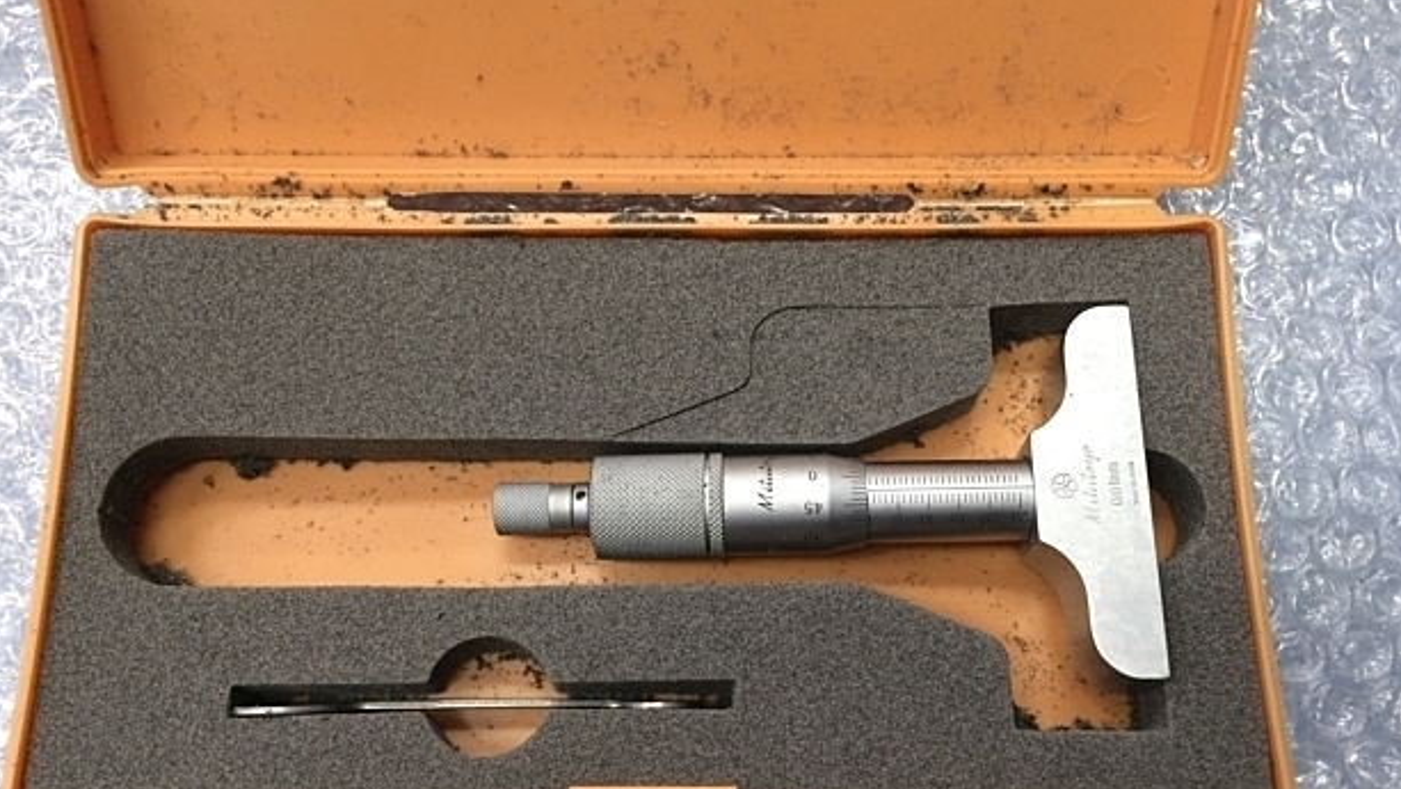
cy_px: 485
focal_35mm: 33
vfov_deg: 35.5
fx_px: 1226
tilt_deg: -76.4
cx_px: 713
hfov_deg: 59.5
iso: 125
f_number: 2.2
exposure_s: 1/30
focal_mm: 4.15
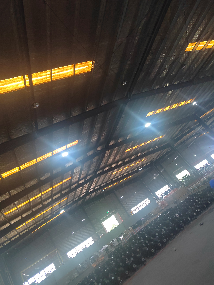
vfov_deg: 73.9
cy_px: 142
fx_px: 190
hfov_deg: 58.9
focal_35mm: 23
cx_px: 107
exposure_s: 1/50
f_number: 1.9
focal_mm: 5.52
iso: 2313
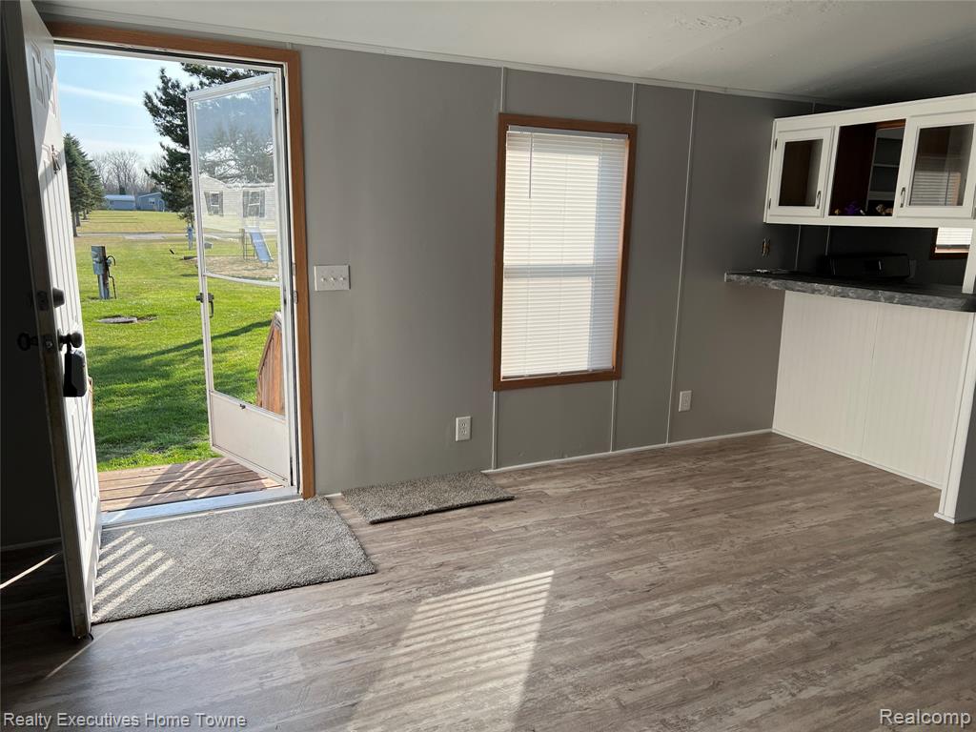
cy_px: 366
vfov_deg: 53.1
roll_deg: +0.1
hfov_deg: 67.3
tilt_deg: -12.2
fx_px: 733
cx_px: 488
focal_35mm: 26
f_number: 1.5
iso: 50
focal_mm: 5.7
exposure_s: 1/1048
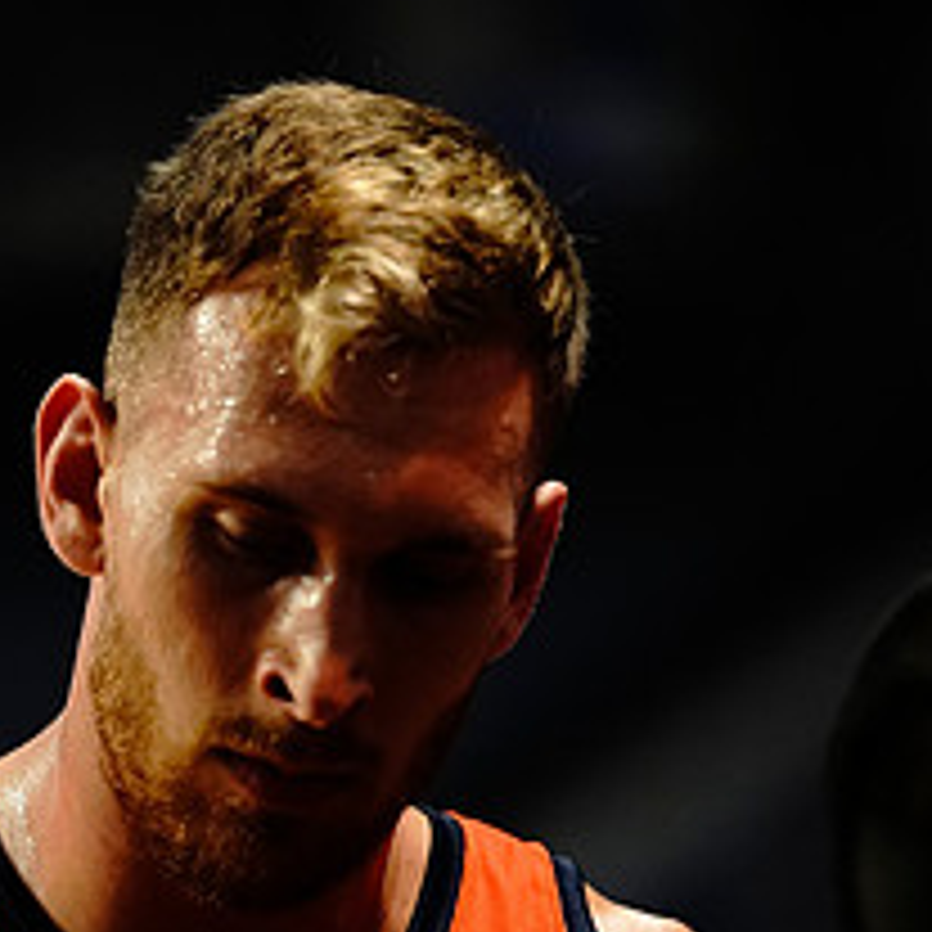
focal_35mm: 369
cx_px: 365
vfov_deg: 4.7
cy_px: 977
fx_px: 11240
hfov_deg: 4.7
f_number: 2.8
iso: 5000
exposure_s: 1/2000
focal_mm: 200
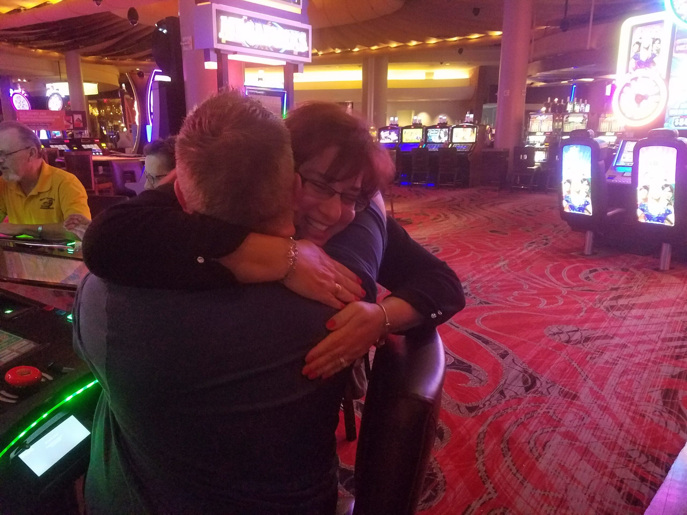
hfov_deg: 67.3
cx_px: 344
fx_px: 516
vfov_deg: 53.1
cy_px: 258
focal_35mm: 26
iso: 800
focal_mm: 4.2
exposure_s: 1/60
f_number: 1.7
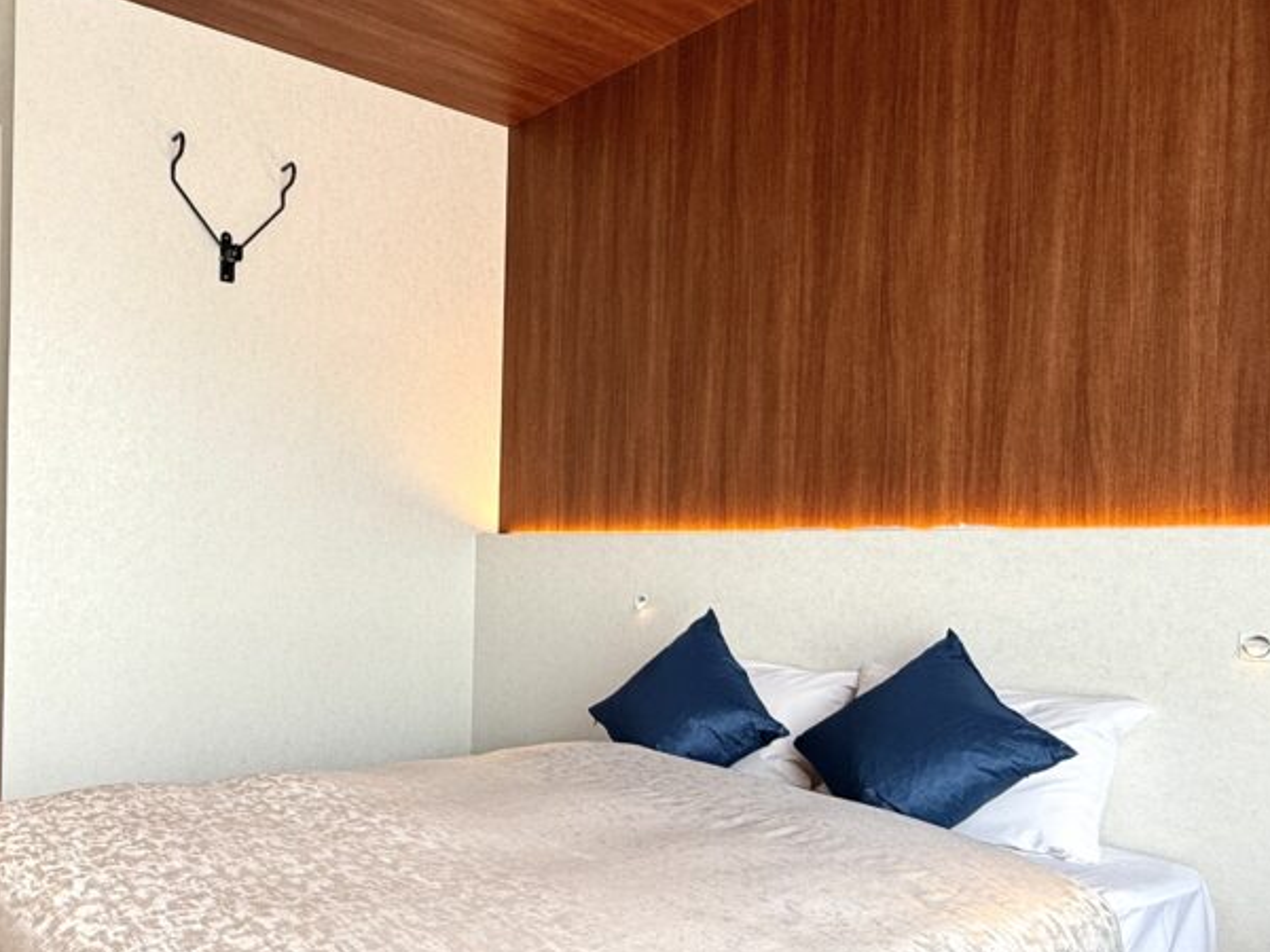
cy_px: 563
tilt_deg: -0.6
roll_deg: -1.9
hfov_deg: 61.6
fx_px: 1027
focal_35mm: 28
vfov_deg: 49.5
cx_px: 402
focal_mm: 2.22
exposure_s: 1/99
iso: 64
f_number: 2.2
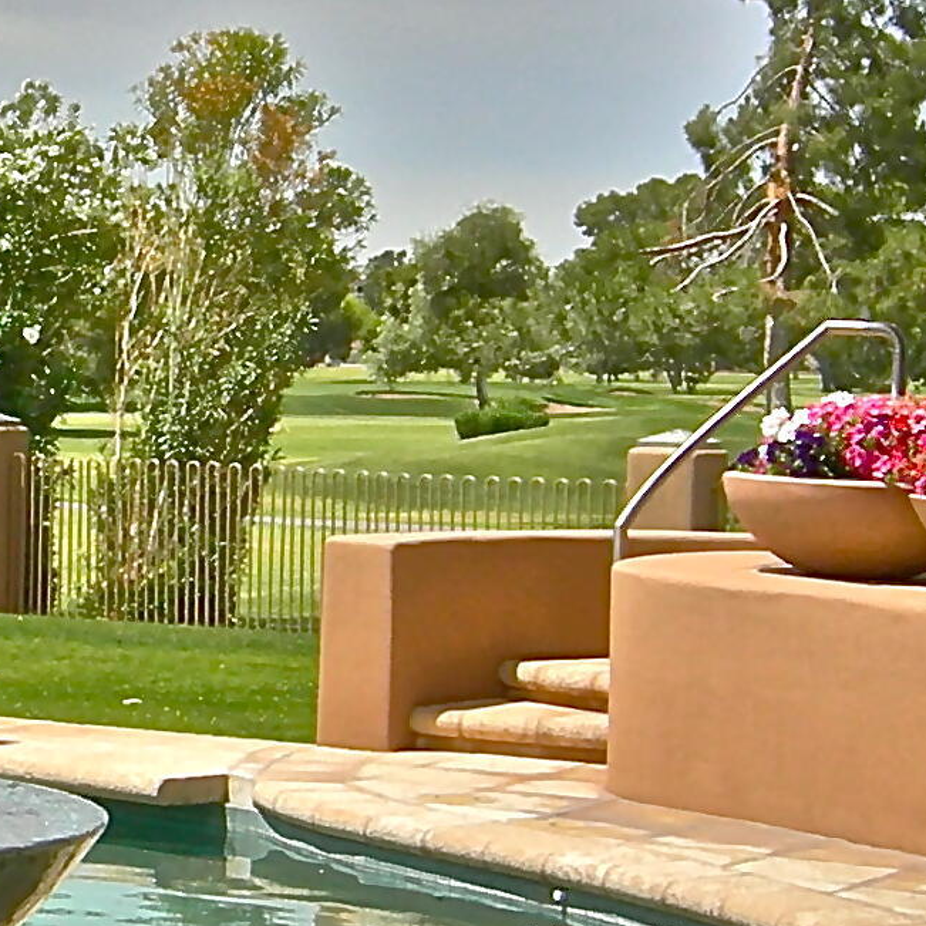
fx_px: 3450
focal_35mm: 114
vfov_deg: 15.3
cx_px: -273
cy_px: 366
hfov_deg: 14.6
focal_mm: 7.5
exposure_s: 1/347
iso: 64
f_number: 6.8
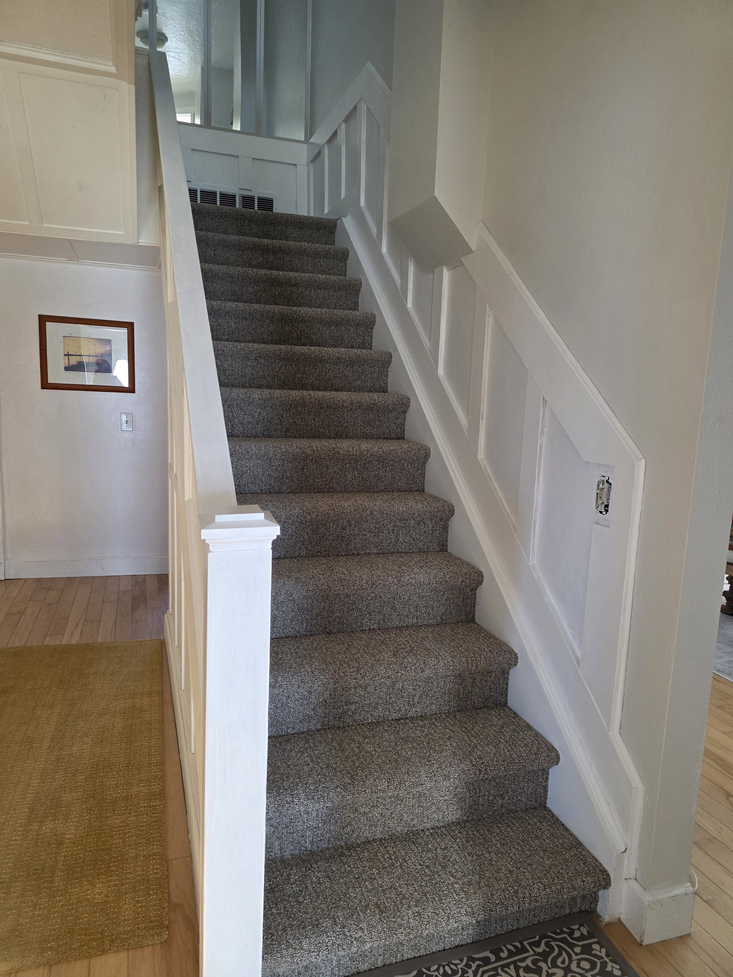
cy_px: 488
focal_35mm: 23
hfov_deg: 58.9
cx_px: 366
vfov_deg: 73.9
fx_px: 649
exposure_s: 1/120
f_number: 1.7
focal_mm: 6.3
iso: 250
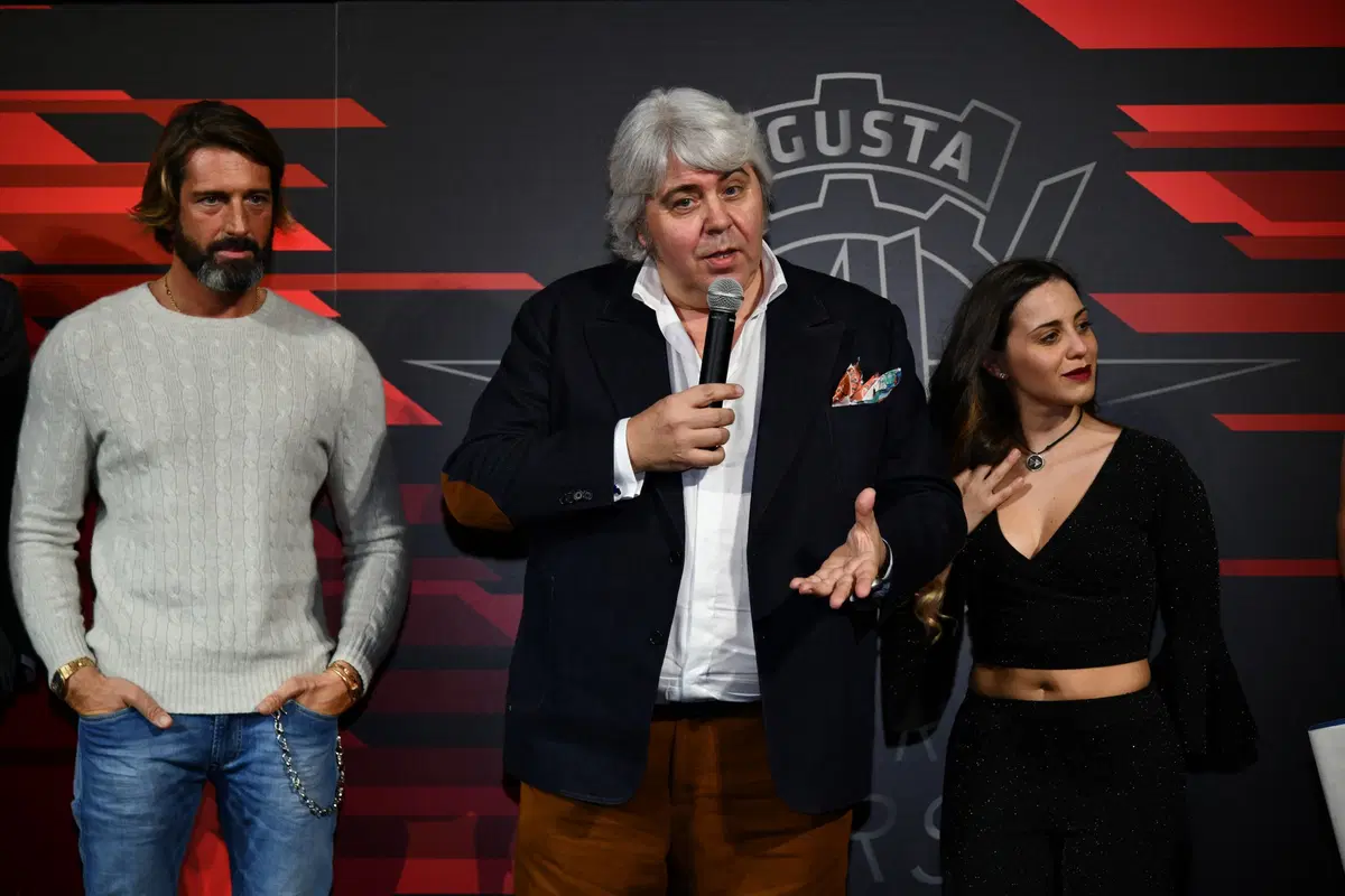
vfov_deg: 14.9
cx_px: 672
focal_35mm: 92
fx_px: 3437
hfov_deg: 22.1
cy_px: 448
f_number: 4
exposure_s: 1/250
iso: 800
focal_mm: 92
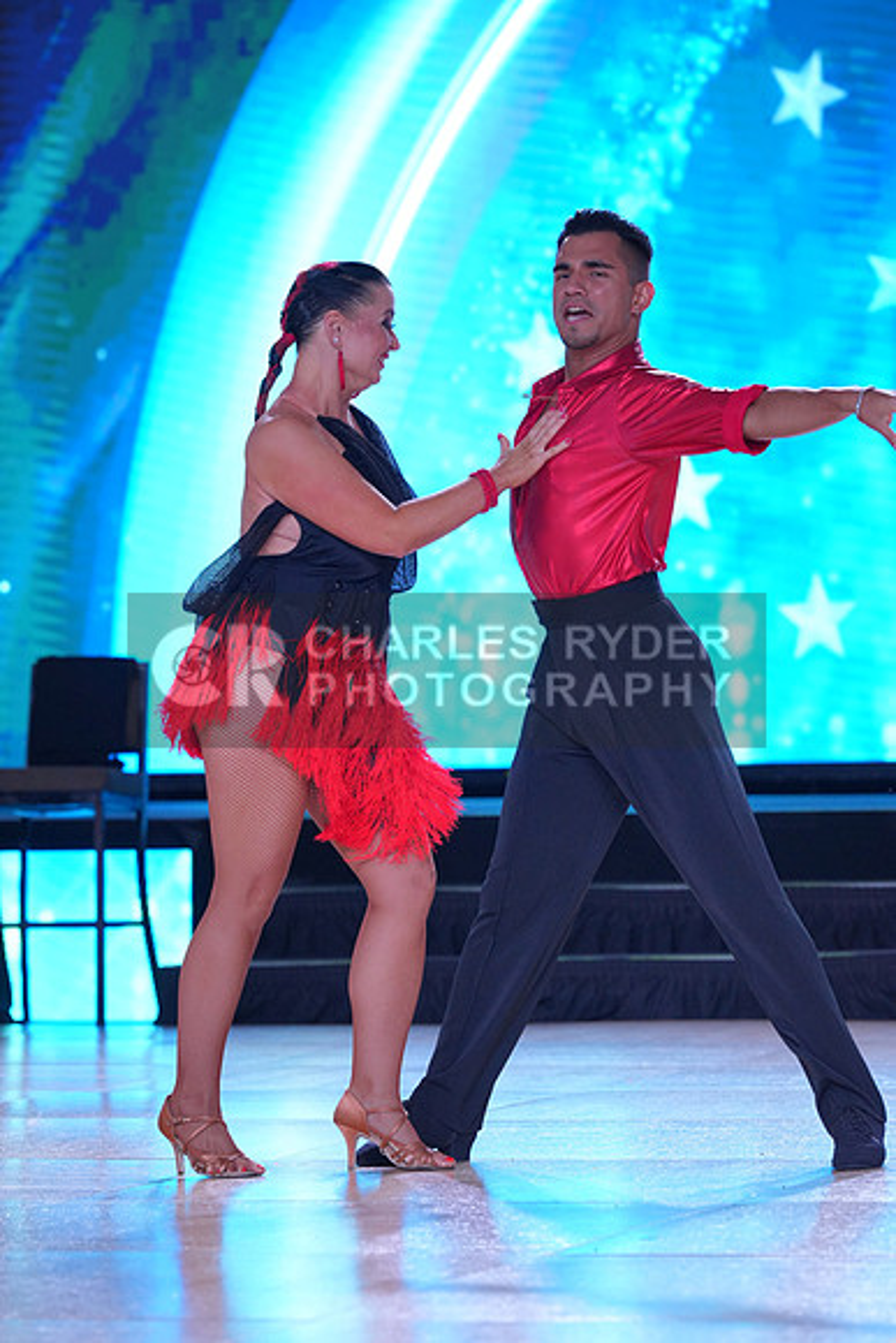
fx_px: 6566
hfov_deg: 7.8
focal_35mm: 176
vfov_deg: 11.7
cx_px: 448
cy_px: 672
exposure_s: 1/400
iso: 1600
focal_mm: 176
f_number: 5.6
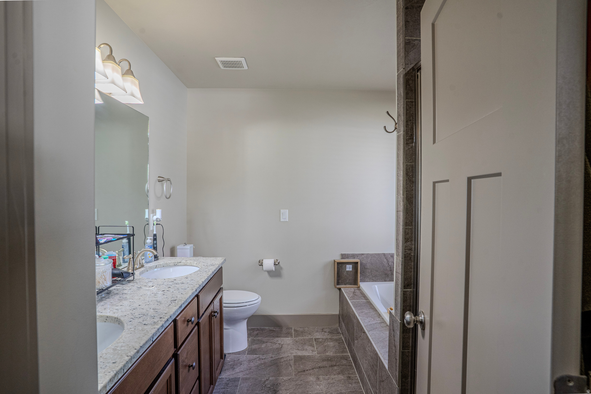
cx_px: 296
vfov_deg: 70.4
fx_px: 279
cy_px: 197
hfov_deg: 93.3
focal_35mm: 17
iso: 1000
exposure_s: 1/50
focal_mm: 17
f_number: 8
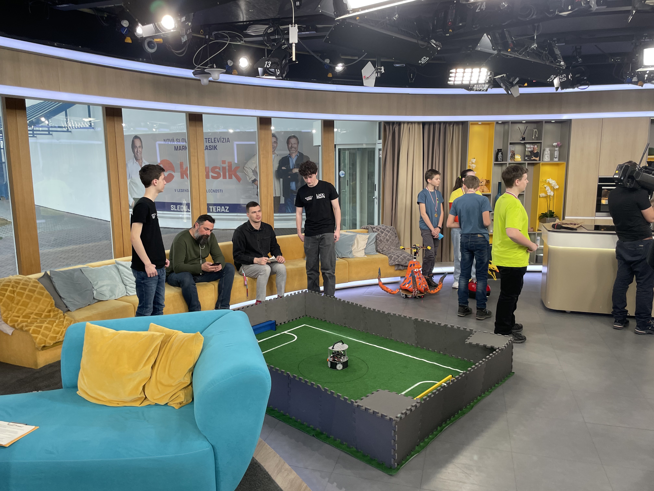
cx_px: 327
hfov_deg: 67.3
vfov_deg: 53.1
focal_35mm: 26
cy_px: 246
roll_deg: +0.9
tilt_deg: -8.9
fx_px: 491
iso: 125
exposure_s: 1/115
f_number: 1.6
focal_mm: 4.2
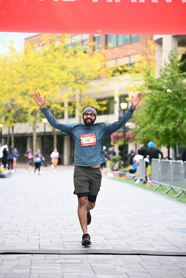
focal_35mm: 105
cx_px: 93
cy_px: 139
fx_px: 813
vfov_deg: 19.5
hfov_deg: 13.0
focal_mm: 105
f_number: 2.8
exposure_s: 1/1600
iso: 640
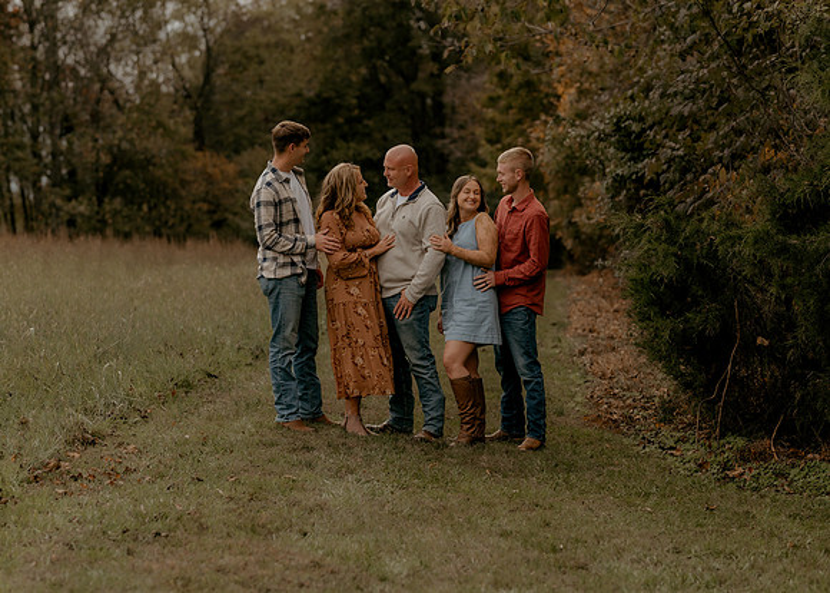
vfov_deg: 16.0
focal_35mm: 89
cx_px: 396
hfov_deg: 22.3
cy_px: 296
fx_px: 2102
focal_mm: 85
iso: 125
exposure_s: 1/640
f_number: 2.8
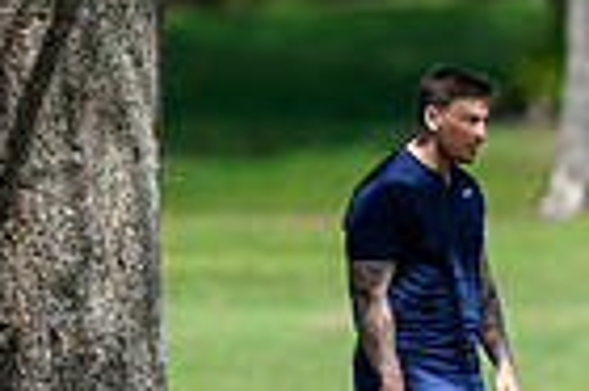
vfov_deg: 0.8
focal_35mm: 1661
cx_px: 1170
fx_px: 27144
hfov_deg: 1.2
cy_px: 372
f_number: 3.5
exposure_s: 1/5000
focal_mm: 400
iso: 500
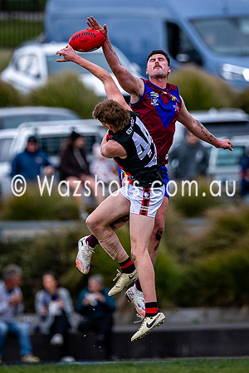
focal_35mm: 1118
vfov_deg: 1.8
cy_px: 107
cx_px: 146
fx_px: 11599
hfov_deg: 1.2
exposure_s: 1/1600
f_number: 4
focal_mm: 500
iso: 560
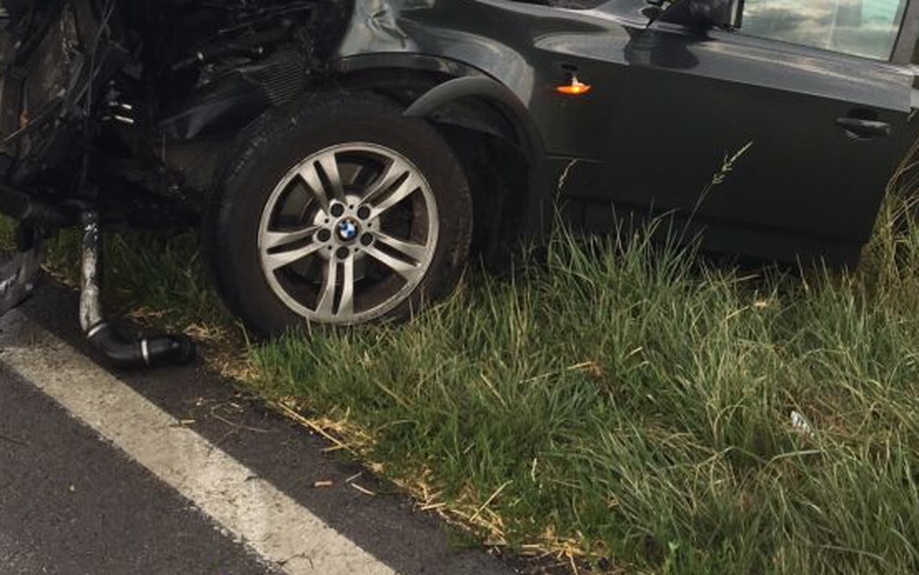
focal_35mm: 57
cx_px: 553
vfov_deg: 21.9
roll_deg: +2.1
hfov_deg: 35.6
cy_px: -3
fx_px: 1428
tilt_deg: -9.6
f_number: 2.2
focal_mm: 4.15
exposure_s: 1/203
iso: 25
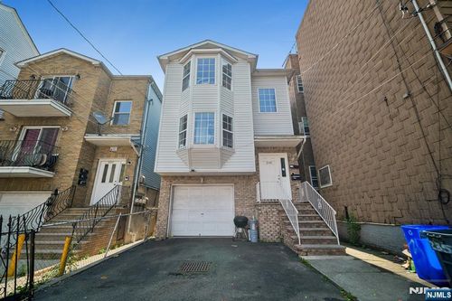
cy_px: 150
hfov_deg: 73.8
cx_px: 226
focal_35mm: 24
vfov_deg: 53.1
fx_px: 301
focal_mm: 24
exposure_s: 1/640
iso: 640
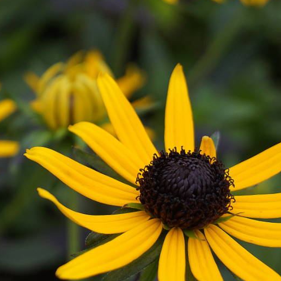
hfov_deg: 10.7
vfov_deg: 10.7
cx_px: 124
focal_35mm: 163
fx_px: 1497
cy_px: 158
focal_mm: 55
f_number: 5.6
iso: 200
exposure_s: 1/160
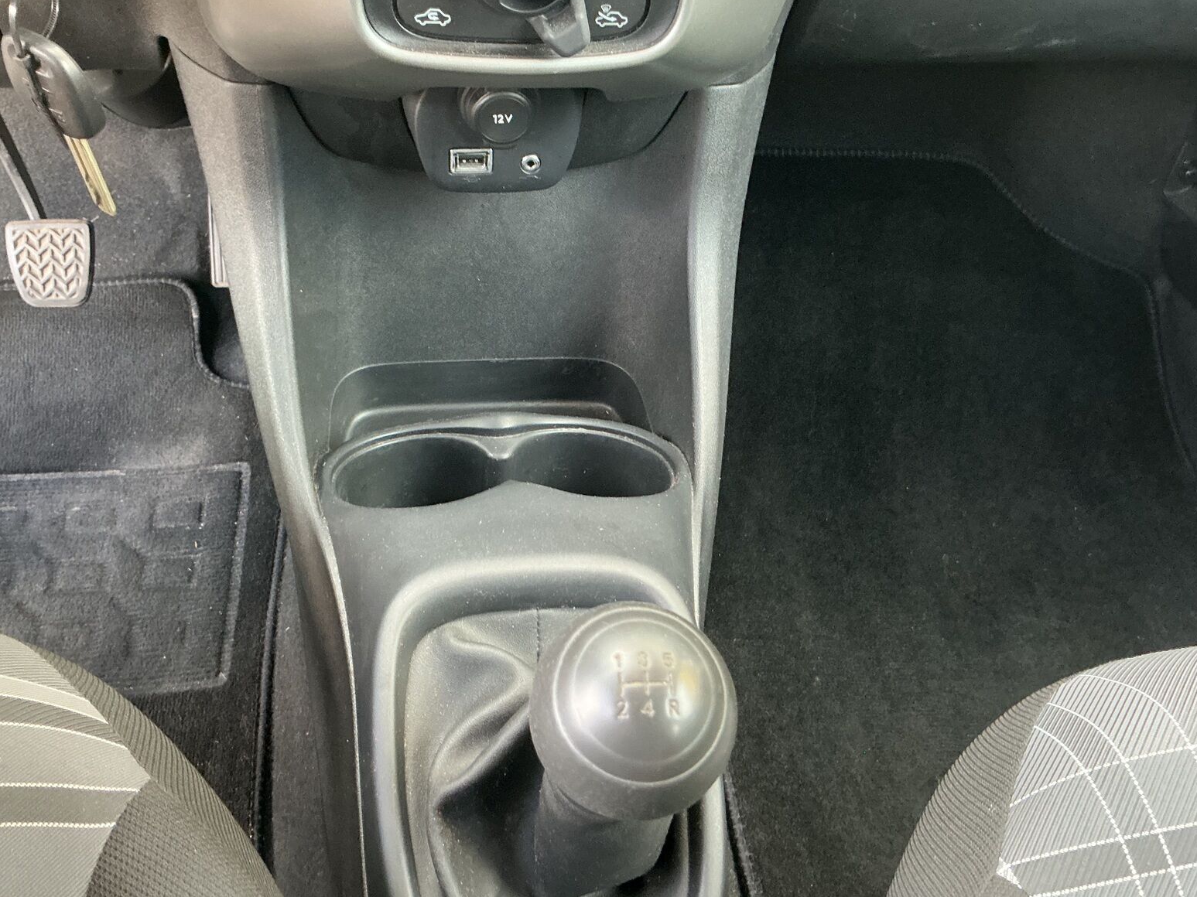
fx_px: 1106
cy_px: 404
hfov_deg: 56.7
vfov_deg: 44.1
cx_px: 548
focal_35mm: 32
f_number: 1.8
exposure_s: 1/60
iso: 200
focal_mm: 3
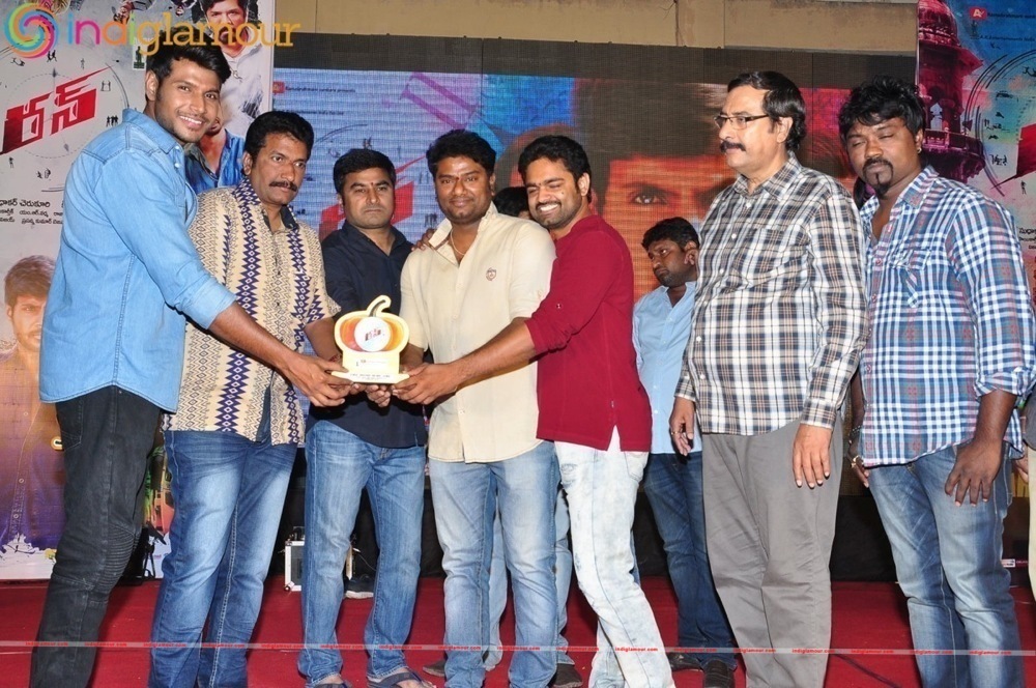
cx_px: 518
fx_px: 1078
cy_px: 344
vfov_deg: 35.4
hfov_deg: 51.3
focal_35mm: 38
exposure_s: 1/125
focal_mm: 25
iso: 500
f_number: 8
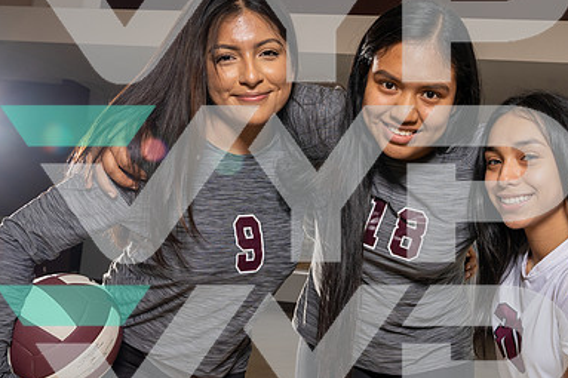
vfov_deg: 28.6
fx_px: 741
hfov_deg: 41.4
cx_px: 378
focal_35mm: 47
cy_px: 185
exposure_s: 1/250
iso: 800
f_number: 8
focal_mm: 31
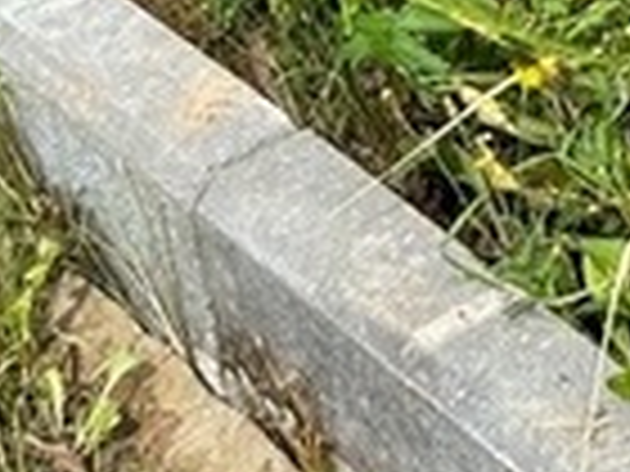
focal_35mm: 190
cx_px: 1098
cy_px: -764
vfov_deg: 7.2
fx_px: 3458
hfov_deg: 9.9
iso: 50
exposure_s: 1/2045
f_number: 1.5
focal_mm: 5.7
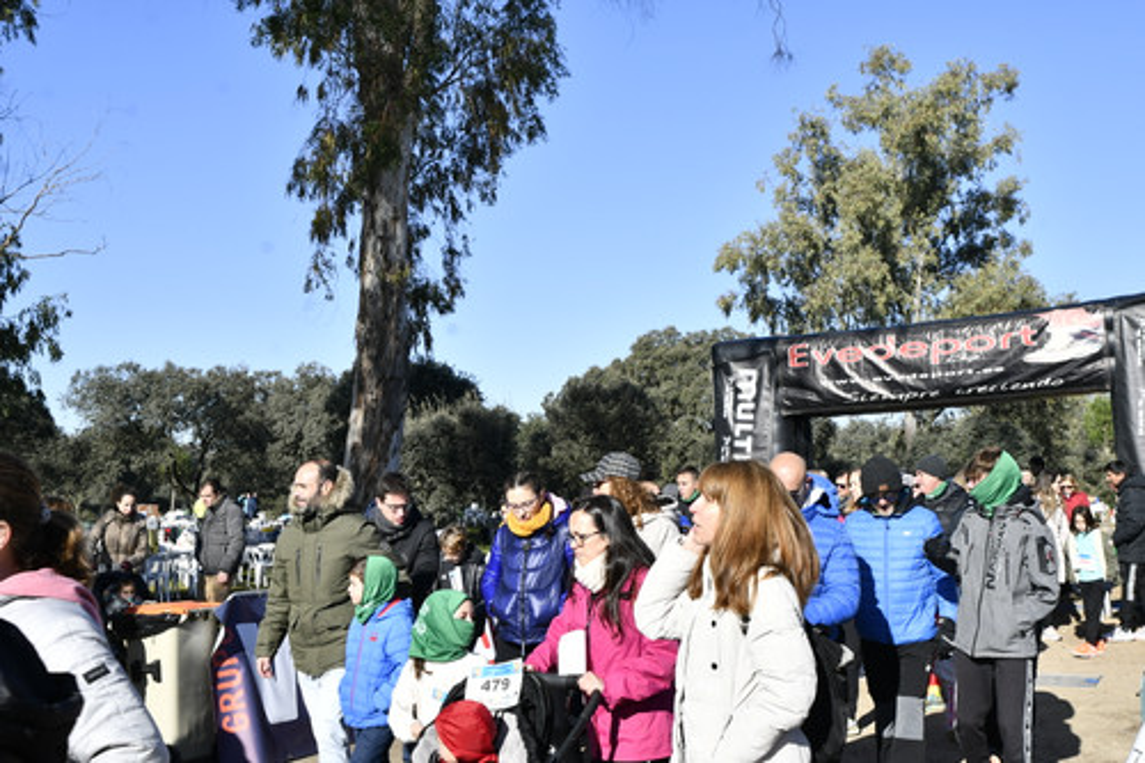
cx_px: 572
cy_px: 382
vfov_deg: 34.2
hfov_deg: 49.6
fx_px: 1240
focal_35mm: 39
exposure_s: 1/200
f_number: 10
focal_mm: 26
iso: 125
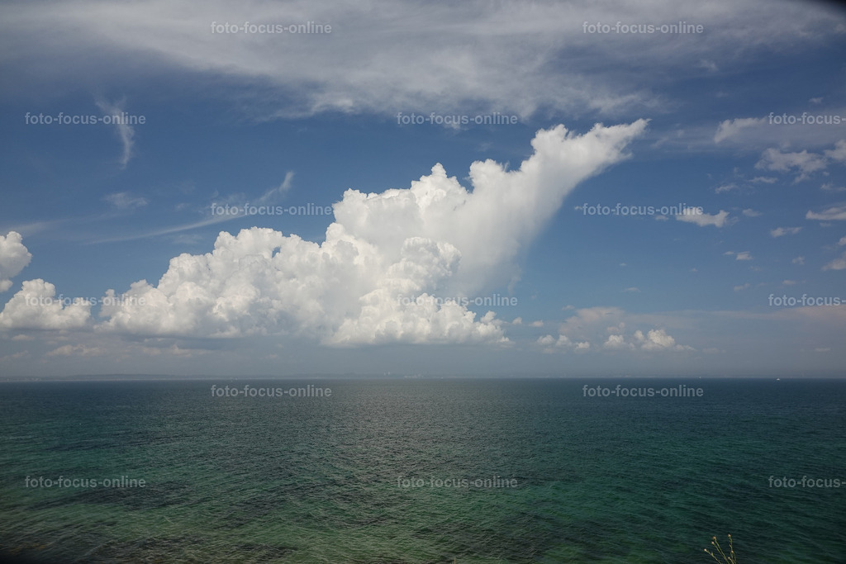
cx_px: 423
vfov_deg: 53.1
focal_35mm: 24
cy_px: 282
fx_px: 564
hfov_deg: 73.7
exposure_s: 1/800
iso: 100
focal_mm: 8.8
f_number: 4
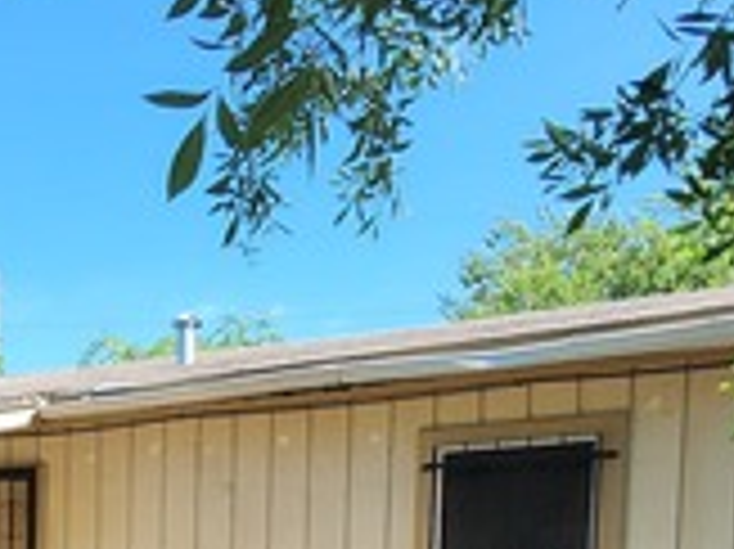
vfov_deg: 24.6
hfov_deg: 34.7
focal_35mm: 51
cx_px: 32
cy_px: 724
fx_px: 1081
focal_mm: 2.2
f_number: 2.2
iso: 50
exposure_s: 1/648
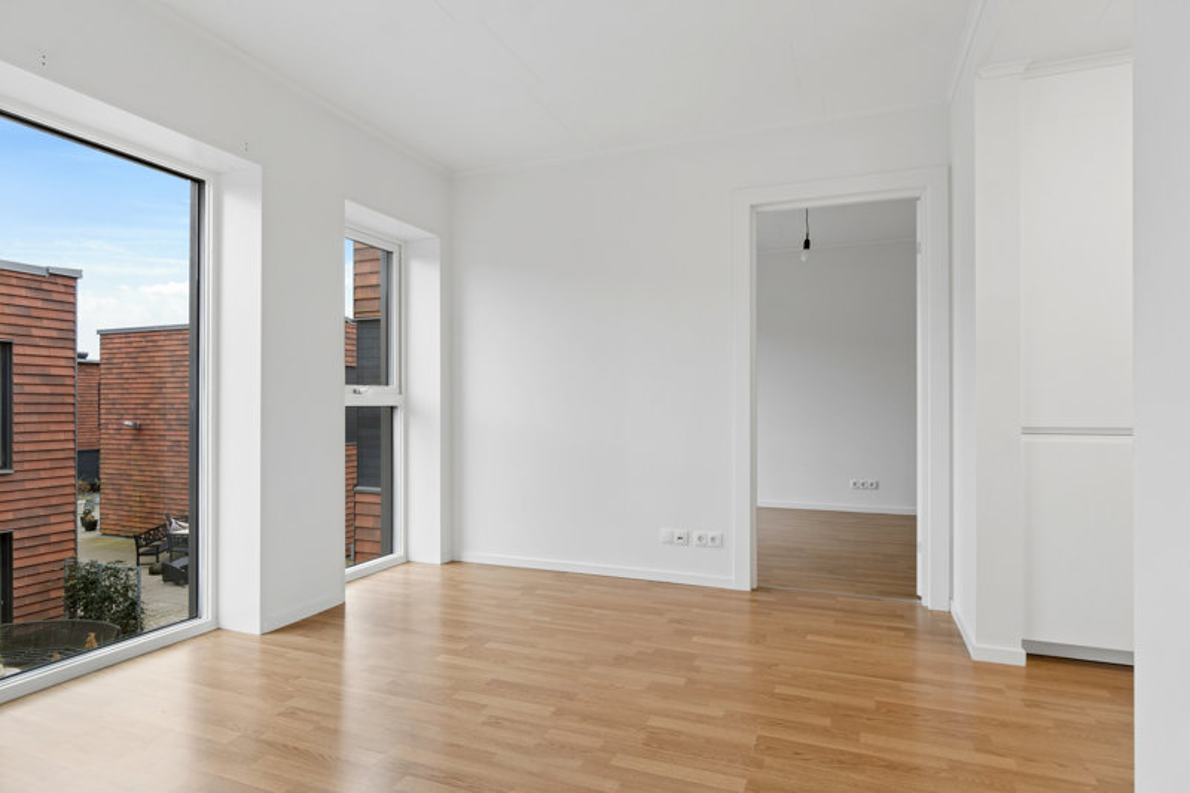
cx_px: 595
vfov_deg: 63.2
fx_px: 644
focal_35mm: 20
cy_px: 396
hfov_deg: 85.4
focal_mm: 13
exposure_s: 1/20
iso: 200
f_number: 8
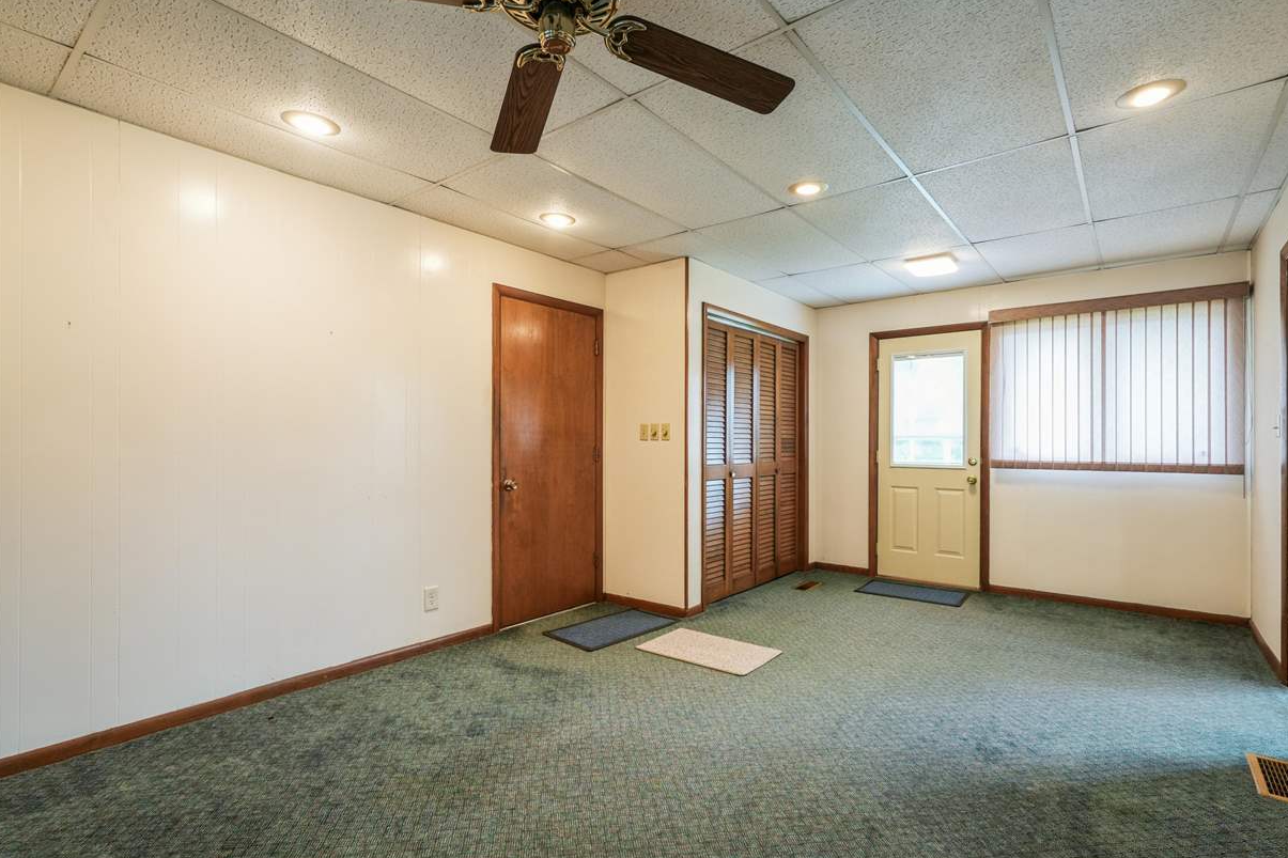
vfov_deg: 70.4
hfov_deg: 93.2
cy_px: 434
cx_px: 678
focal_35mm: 17
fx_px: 608
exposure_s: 1/8
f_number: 10
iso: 400
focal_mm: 16
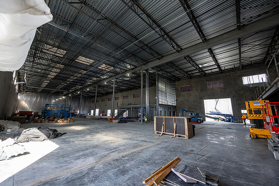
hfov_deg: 104.2
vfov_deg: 81.2
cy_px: 93
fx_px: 109
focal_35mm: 14
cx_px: 140
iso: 1000
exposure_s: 1/200
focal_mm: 14
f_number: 7.1
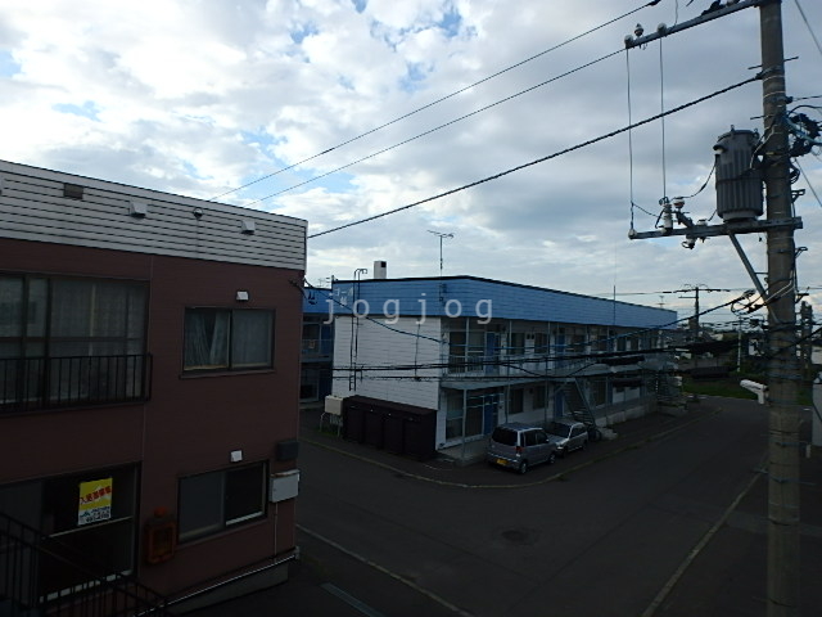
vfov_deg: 63.4
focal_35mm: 21
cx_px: 411
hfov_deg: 79.0
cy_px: 308
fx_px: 499
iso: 125
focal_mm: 3.7
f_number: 3.5
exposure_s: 1/640
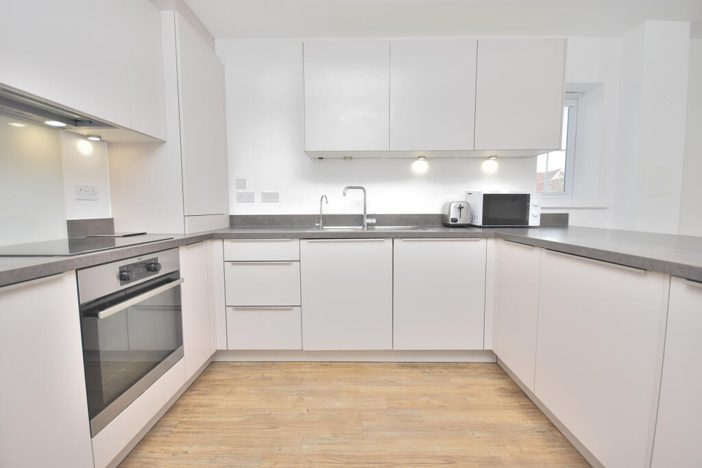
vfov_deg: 77.3
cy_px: 234
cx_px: 351
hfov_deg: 100.4
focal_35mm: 15
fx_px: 293
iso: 400
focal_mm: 10
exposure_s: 1/200
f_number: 4.5
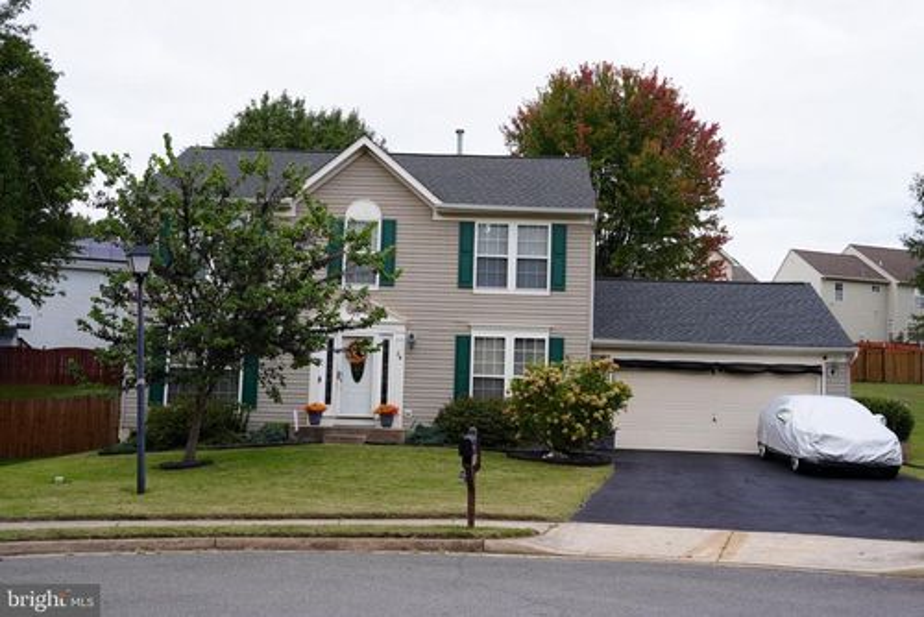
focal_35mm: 45
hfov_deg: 43.6
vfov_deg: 29.9
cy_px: 308
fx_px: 1156
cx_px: 462
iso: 80
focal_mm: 45
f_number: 6.3
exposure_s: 1/100
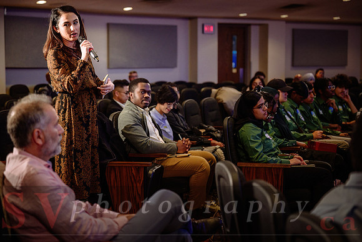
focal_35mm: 74
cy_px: 114
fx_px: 744
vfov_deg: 18.4
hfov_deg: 27.3
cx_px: 171
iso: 1600
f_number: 2.8
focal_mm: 70
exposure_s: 1/80
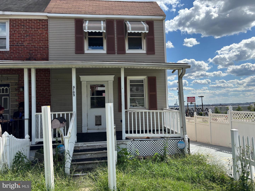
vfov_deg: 53.1
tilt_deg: +4.6
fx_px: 192
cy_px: 96
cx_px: 128
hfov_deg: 67.3
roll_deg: +1.5
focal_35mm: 26
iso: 50
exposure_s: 1/3106
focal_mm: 5.96
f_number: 1.6
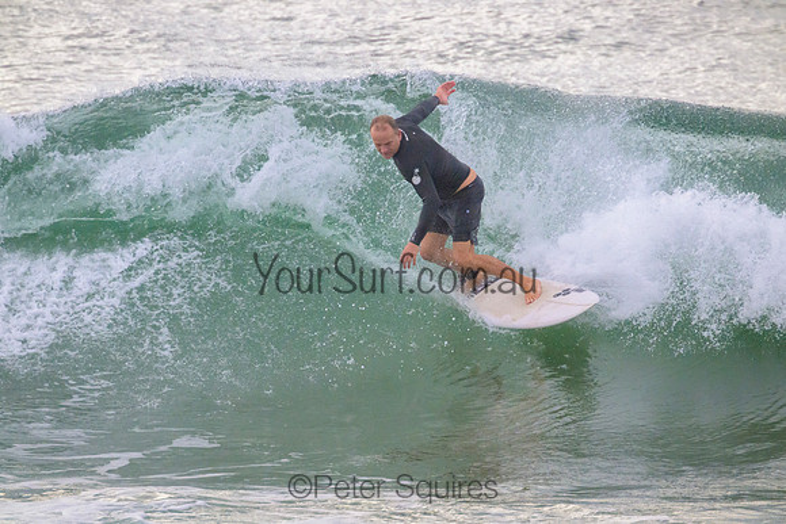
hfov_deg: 2.6
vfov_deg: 1.7
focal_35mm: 800
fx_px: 17470
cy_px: 262
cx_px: 393
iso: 3600
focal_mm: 800
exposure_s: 1/2000
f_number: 11
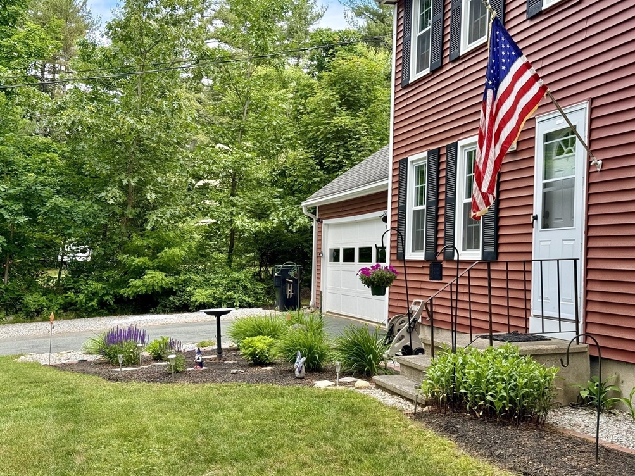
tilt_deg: +1.1
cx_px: 315
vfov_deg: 29.7
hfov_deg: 38.9
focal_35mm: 49
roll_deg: -1.4
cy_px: 238
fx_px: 899
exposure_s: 1/593
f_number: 1.78
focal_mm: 6.76
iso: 64
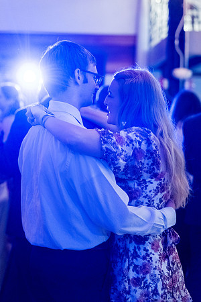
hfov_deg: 19.5
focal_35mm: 70
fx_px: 586
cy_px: 151
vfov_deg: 28.8
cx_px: 100
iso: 6400
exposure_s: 1/80
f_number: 2.8
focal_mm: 70
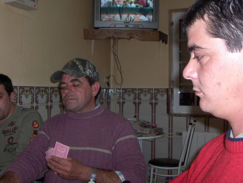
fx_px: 316
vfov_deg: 32.3
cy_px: 85
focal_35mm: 45
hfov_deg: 42.0
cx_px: 109
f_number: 2.8
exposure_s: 1/60
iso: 100
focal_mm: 8
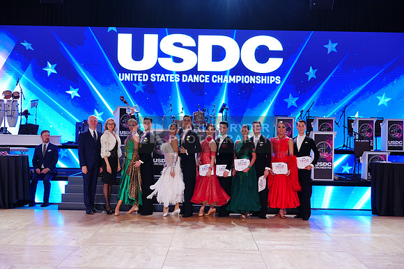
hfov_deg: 39.6
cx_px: 202
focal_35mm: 50
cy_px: 134
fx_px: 561
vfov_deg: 27.0
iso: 1000
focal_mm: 50
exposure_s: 1/500
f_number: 4
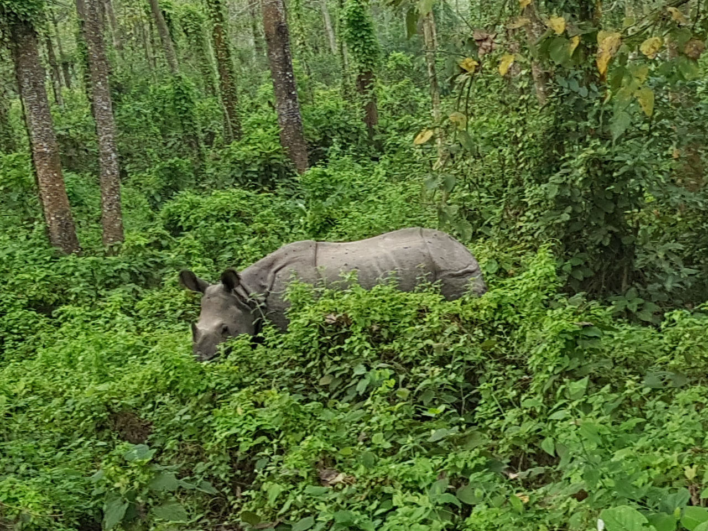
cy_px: 266
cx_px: 354
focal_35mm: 26
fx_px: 532
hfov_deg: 67.3
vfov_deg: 53.1
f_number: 1.7
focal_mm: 4.2
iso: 64
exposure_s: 1/100
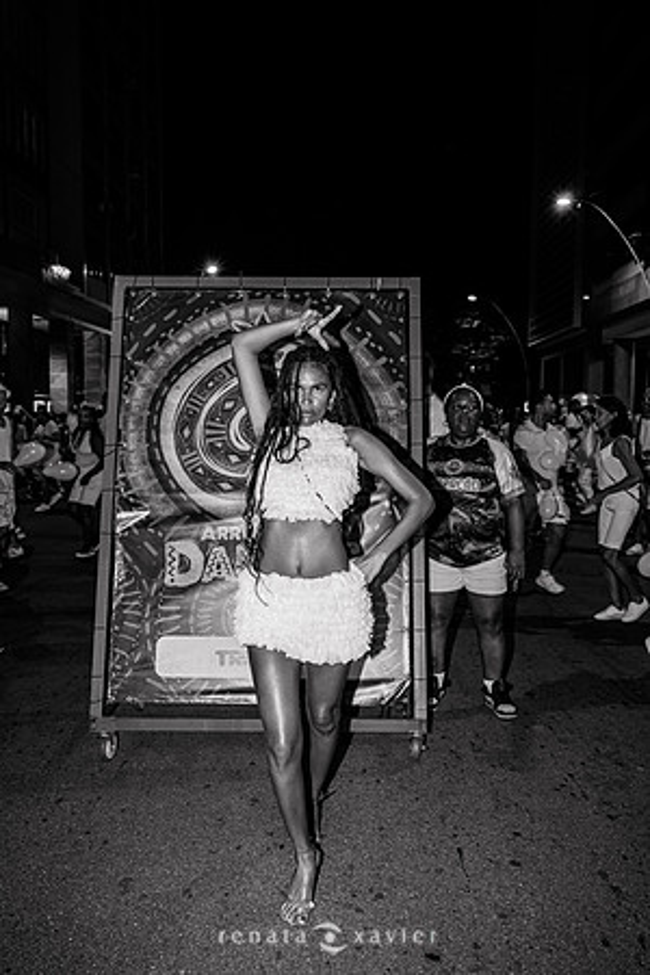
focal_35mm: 31
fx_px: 840
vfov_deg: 60.3
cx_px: 325
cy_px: 488
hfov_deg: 42.3
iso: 320
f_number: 4
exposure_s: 1/40
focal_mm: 31
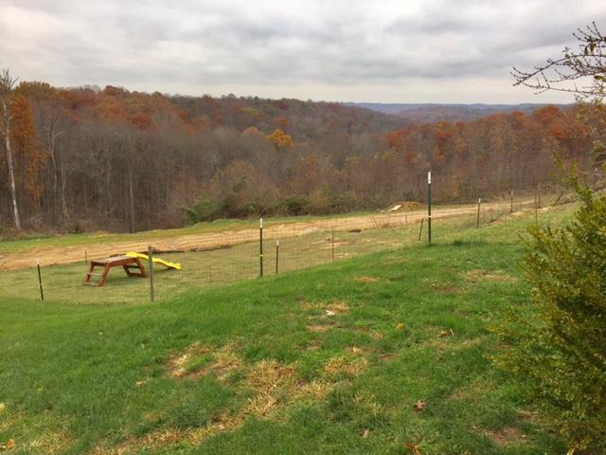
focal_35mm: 29
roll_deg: -1.3
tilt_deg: -13.5
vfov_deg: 48.2
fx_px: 508
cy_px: 228
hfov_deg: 61.7
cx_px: 303
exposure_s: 1/412
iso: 32
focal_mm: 4.15
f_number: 2.2
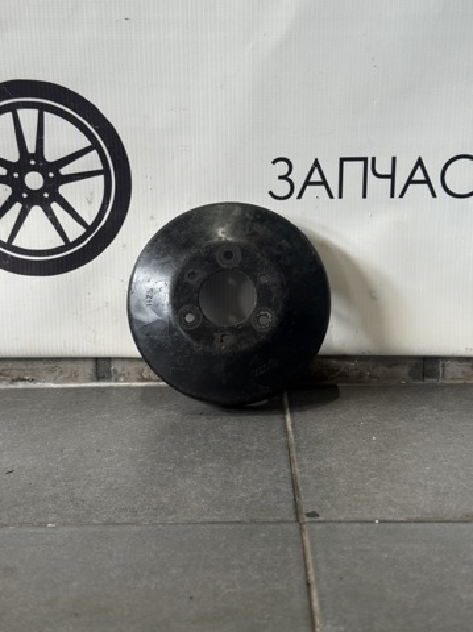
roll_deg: +1.2
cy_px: 316
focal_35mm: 48
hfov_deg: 30.2
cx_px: 236
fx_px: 876
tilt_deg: -13.8
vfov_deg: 39.7
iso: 80
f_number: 1.78
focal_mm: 6.76
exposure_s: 1/100
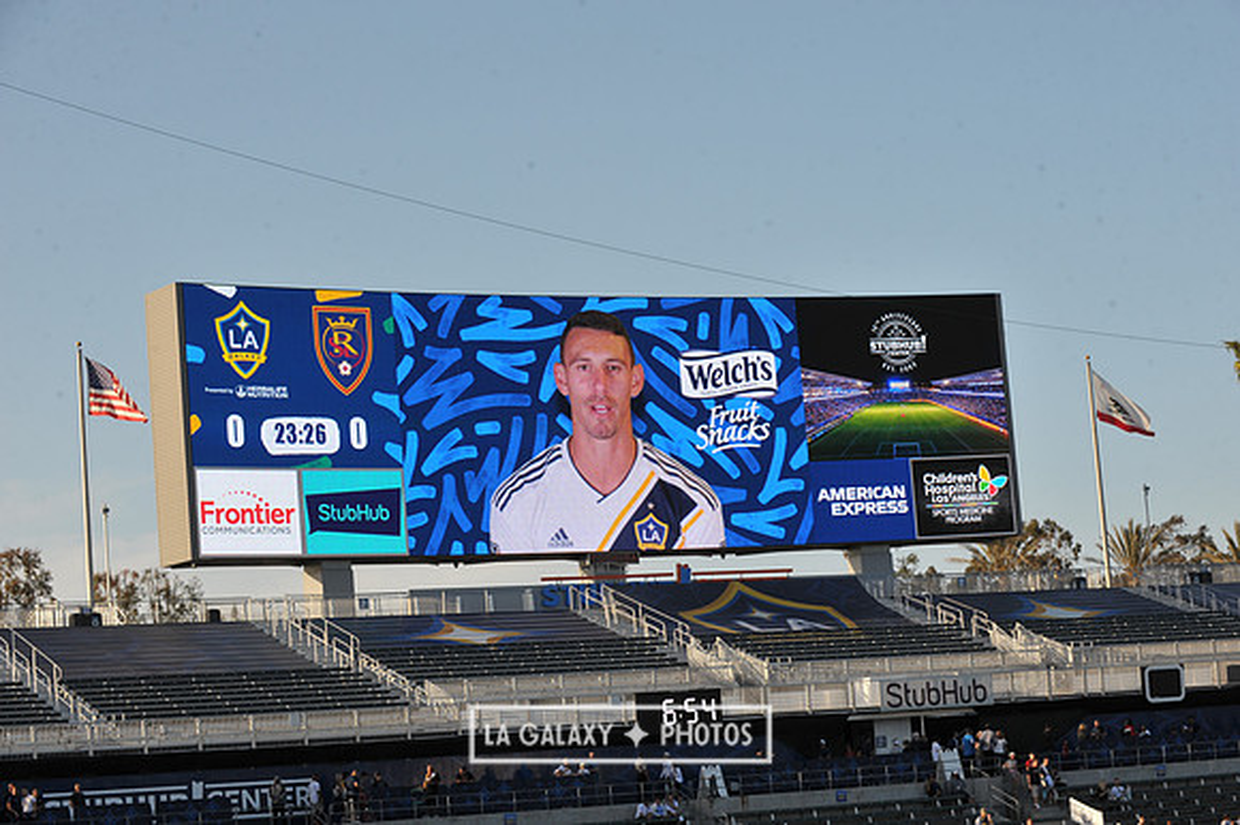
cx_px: 620
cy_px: 412
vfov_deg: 14.4
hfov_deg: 21.5
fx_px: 3270
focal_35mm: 95
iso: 400
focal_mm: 95
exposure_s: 1/500
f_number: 11
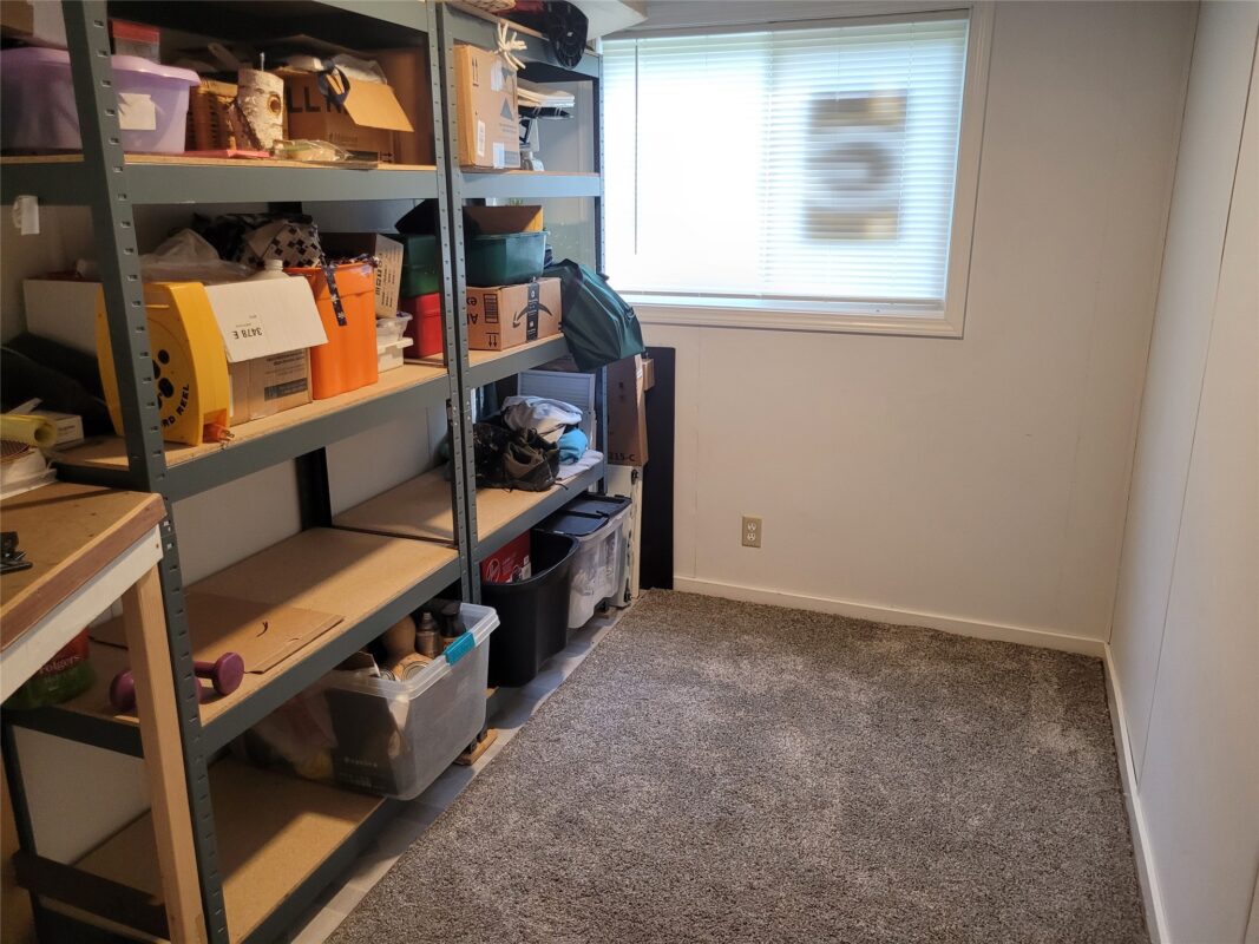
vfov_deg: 53.1
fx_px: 946
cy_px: 472
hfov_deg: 67.3
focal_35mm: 26
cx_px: 630
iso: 250
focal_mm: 5.4
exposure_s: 1/120
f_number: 1.8
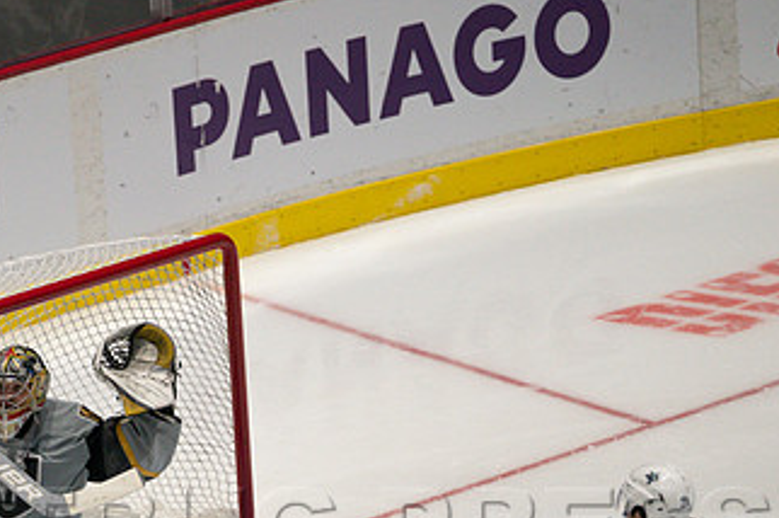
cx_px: 119
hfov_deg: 3.6
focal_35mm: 567
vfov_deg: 2.4
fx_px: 12257
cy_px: 506
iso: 2500
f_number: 4
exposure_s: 1/1000
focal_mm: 280
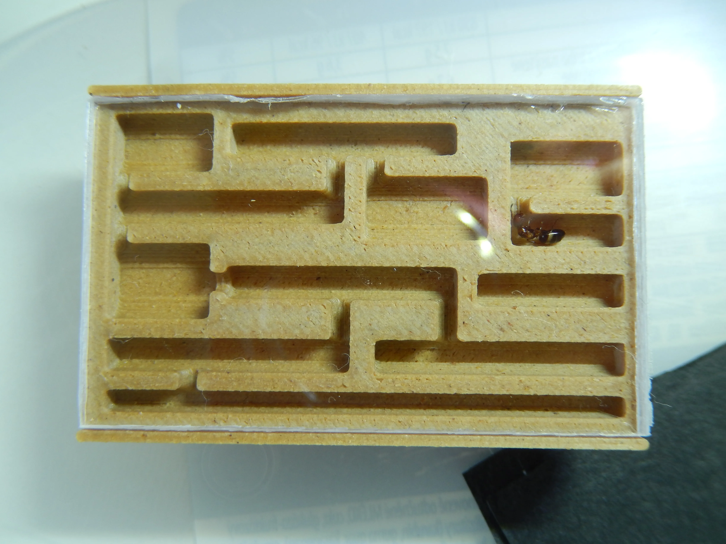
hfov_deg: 56.8
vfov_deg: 44.2
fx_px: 671
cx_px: 363
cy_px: 272
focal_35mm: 32
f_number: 3.8
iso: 125
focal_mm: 5.7
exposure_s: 1/50
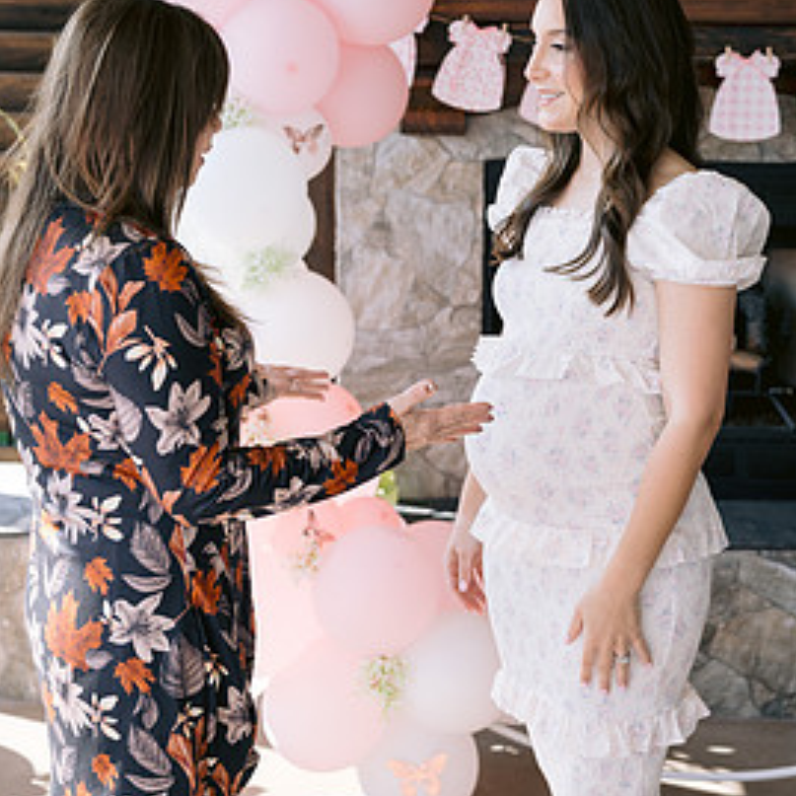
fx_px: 1847
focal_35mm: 71
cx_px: 388
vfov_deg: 24.3
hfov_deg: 24.3
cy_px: 382
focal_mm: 50
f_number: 4
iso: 200
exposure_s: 1/400
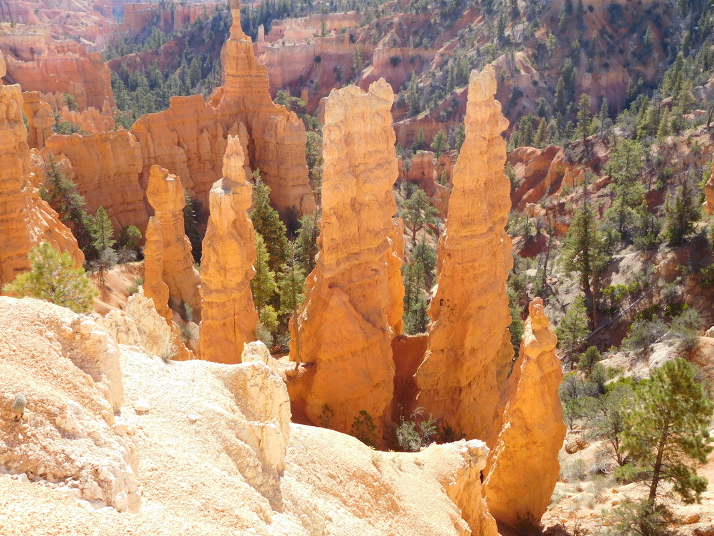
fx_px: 825
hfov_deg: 46.8
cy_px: 268
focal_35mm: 40
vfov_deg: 36.0
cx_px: 357
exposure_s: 1/400
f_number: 3.9
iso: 125
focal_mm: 7.1
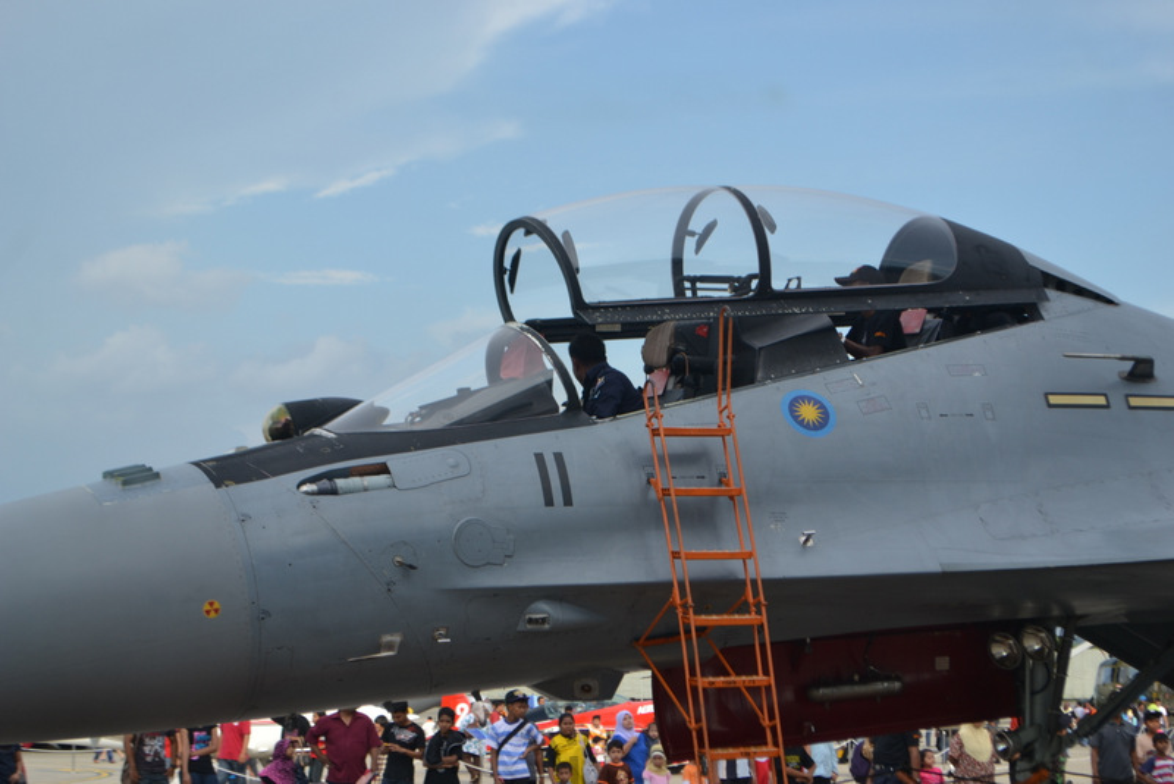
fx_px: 2691
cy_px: 392
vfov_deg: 16.6
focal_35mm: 82
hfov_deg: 24.6
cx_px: 587
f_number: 6.3
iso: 100
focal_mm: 55
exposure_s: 1/160
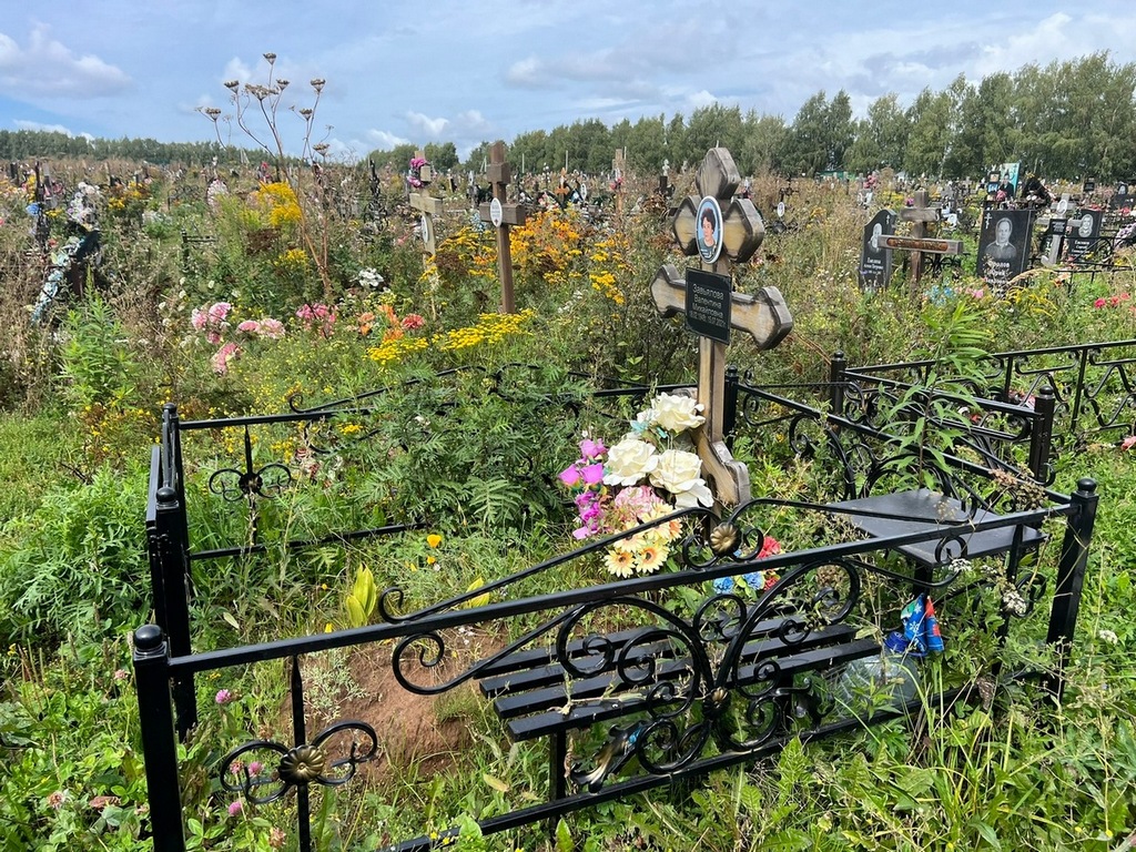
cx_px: 568
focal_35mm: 26
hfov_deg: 67.3
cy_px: 426
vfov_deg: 53.1
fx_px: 853
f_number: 1.5
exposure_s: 1/1751
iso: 50
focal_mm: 5.7
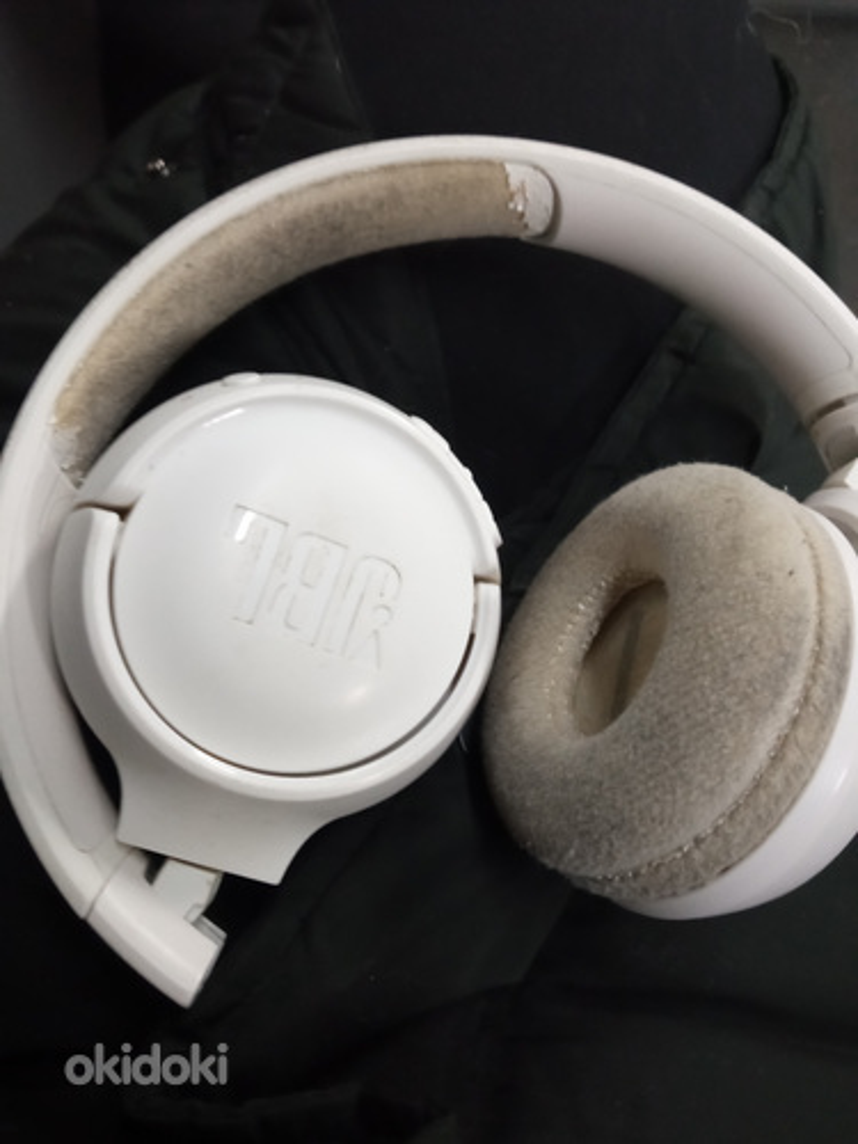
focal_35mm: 27
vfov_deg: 65.3
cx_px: 429
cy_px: 572
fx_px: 892
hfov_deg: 51.4
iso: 1213
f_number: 2.2
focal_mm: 3.79
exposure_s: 1/20
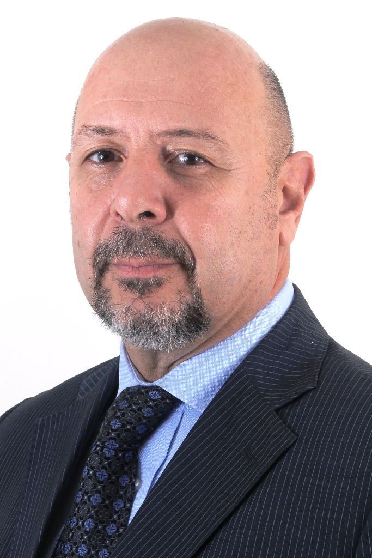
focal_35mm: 82
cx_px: 186
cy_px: 279
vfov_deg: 24.6
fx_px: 1278
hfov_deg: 16.6
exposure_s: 1/200
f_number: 18
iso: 200
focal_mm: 55
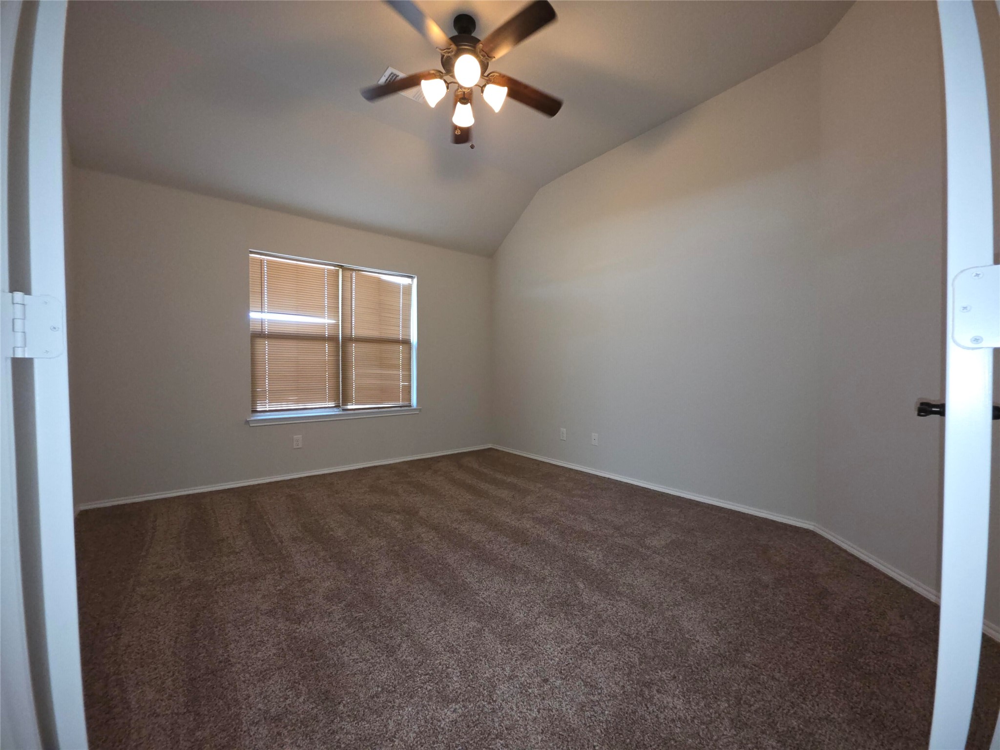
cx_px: 500
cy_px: 375
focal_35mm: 13
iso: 250
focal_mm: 2.2
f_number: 1.9
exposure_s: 1/30
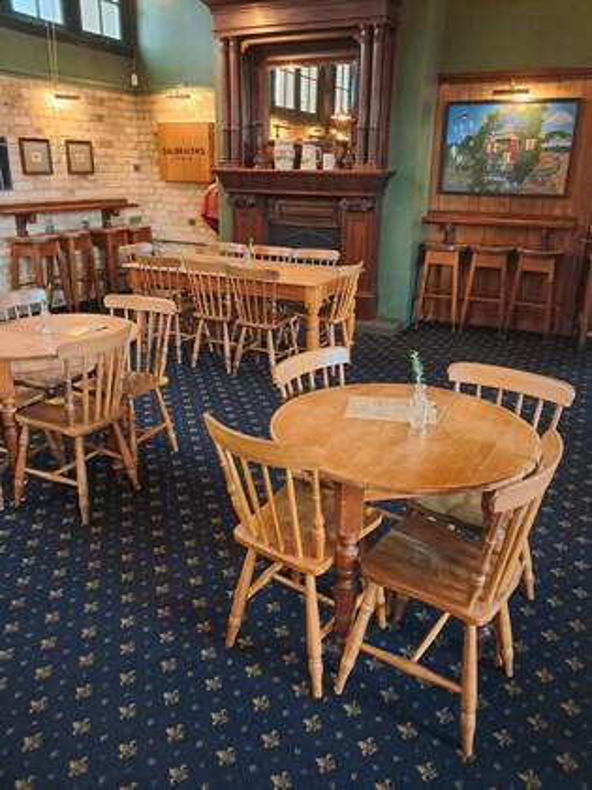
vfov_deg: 65.3
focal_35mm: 27
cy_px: 395
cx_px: 296
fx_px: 616
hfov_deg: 51.4
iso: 800
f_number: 1.8
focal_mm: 4
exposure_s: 1/25
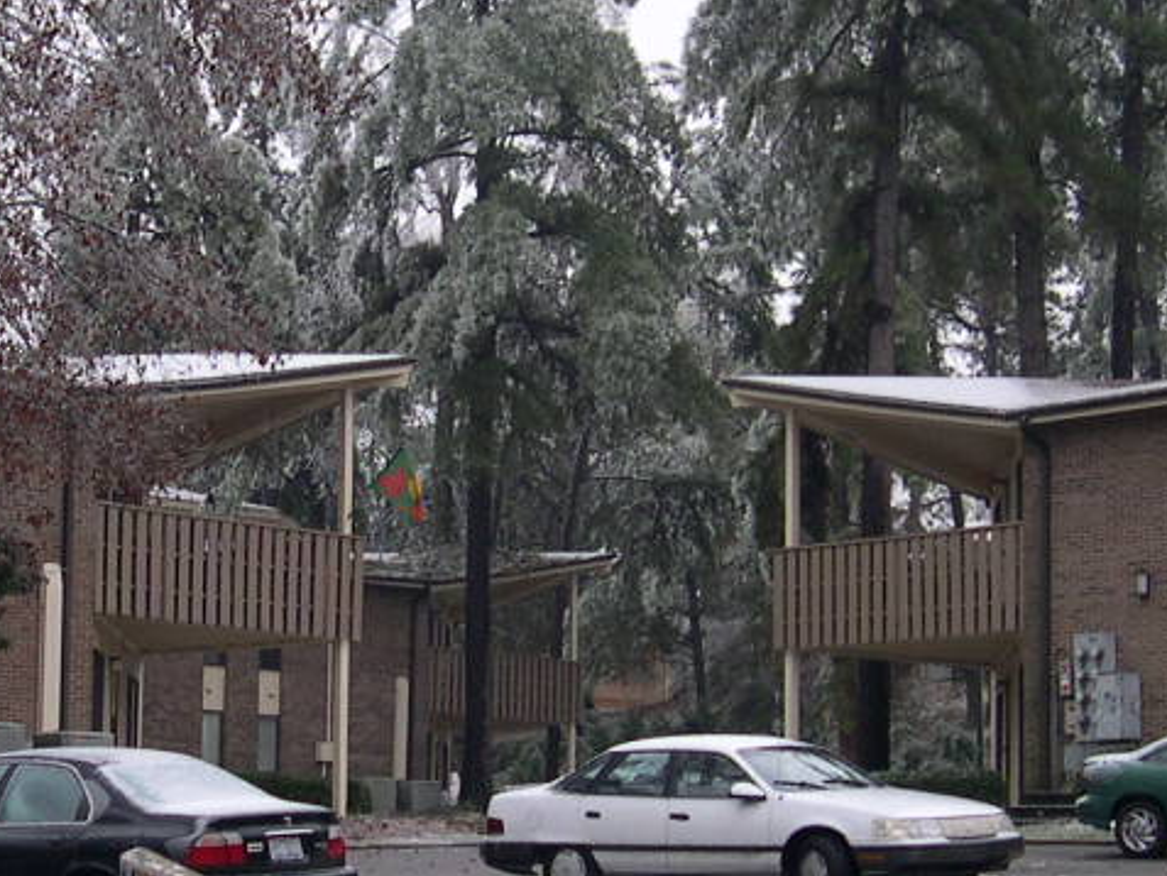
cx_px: 203
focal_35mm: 102
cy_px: 467
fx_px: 3440
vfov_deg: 14.5
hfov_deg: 19.0
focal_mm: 8
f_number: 2.8
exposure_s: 1/51.6
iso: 100
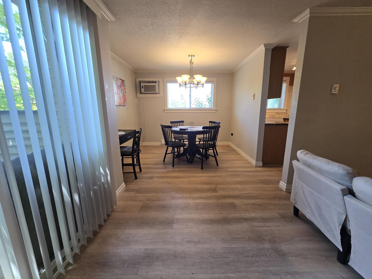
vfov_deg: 89.9
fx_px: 140
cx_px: 186
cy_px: 140
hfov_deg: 106.2
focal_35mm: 13
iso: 160
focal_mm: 2.2
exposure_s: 1/60
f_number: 2.2
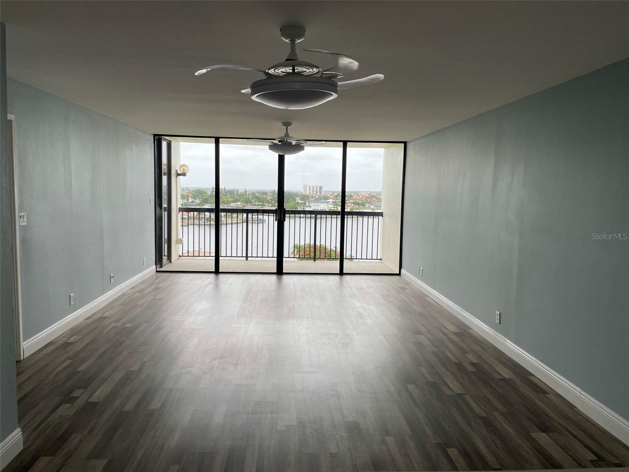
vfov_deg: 53.1
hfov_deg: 67.3
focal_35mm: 26
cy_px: 236
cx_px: 314
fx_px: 472
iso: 32
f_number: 1.6
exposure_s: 1/265
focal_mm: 4.2
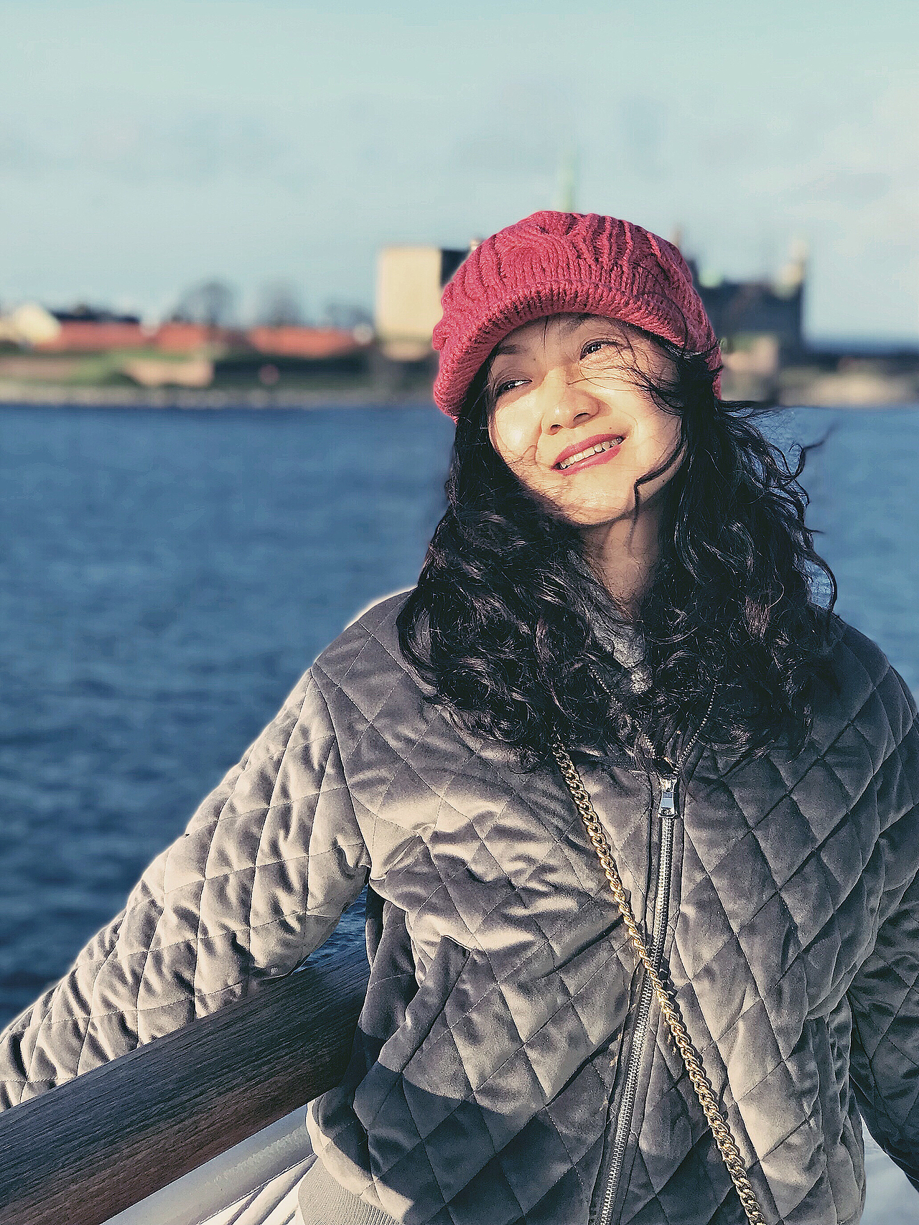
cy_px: 612
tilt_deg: -4.2
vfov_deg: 33.8
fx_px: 2018
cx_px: 460
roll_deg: -0.8
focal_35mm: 57
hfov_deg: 25.7
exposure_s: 1/465
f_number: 2.8
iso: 20
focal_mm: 6.6
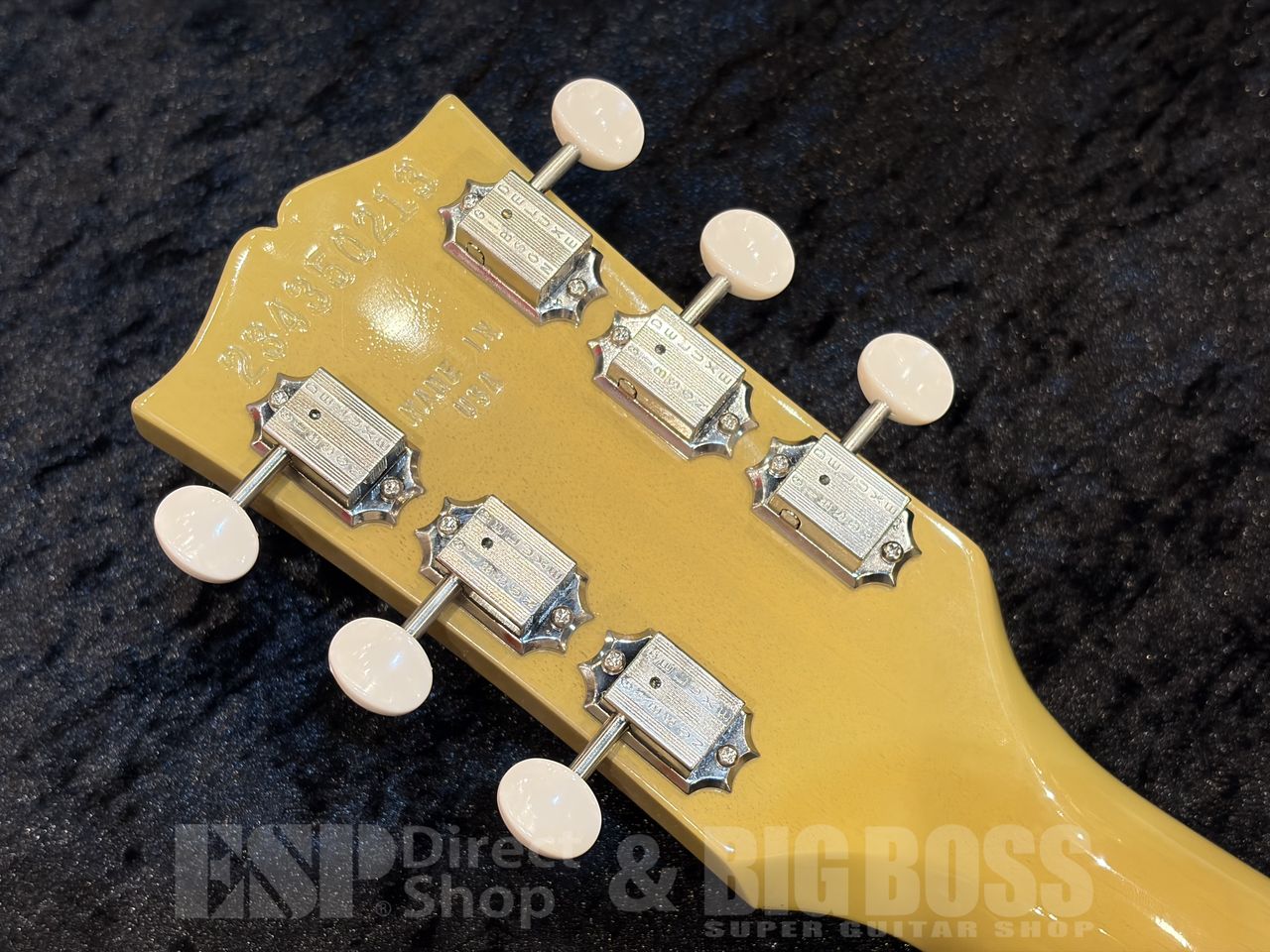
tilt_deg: -59.8
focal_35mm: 52
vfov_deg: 28.0
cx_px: 635
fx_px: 1908
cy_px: 476
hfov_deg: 36.8
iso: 100
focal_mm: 5.96
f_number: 1.6
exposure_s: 1/60
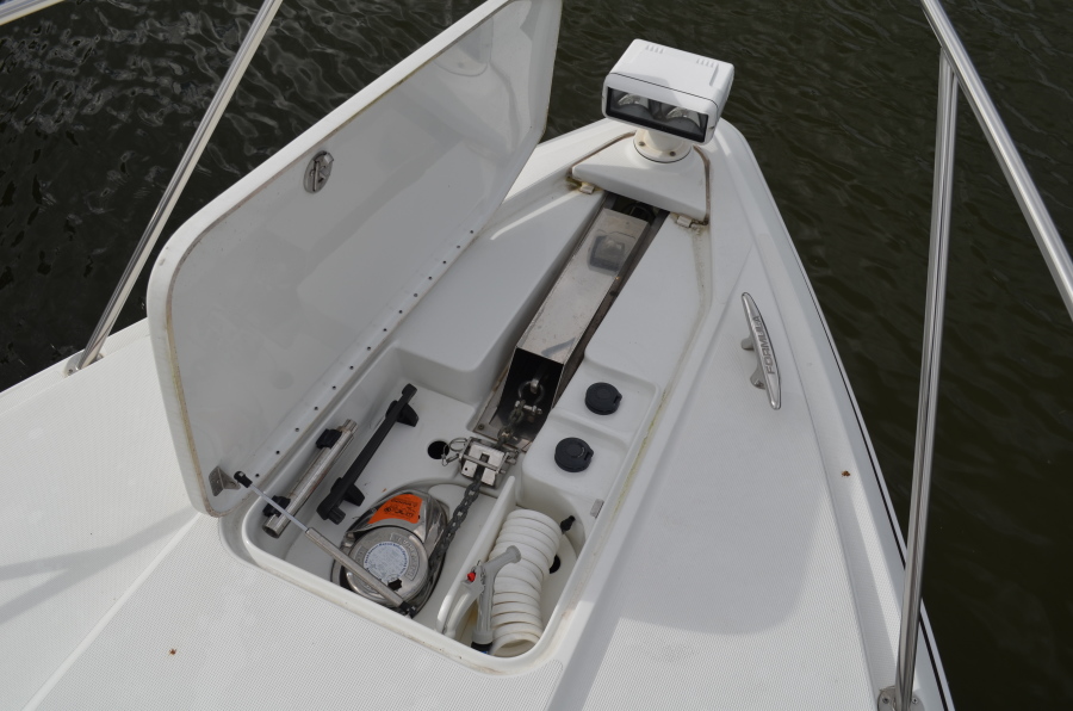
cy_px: 356
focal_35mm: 33
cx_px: 536
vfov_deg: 39.8
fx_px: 981
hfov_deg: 57.3
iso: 100
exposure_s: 1/320
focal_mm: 22
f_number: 9
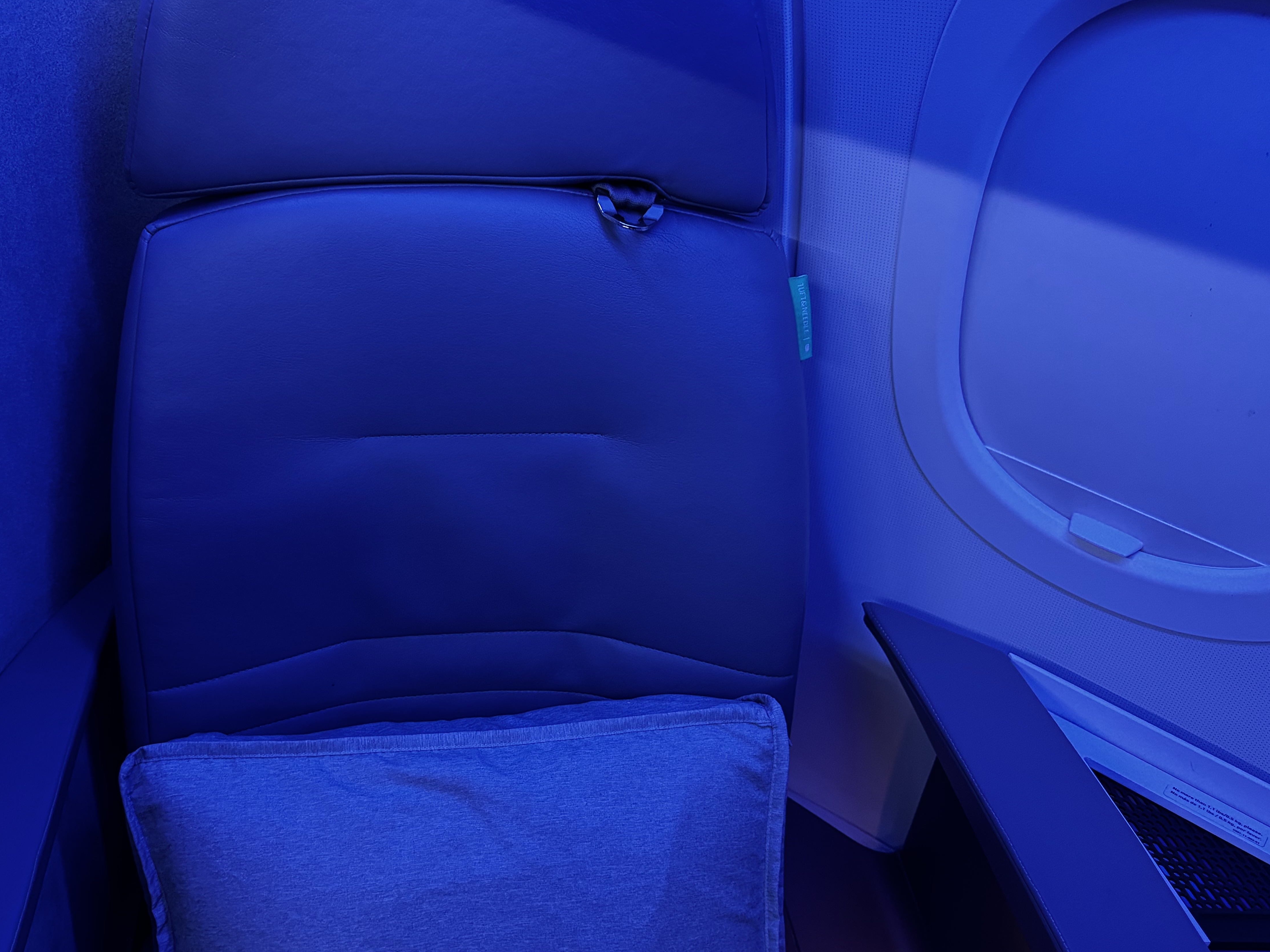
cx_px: 524
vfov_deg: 45.4
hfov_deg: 58.0
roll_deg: -4.0
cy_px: 525
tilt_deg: -38.3
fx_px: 1137
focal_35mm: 31
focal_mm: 6.76
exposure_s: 1/41
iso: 800
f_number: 1.78
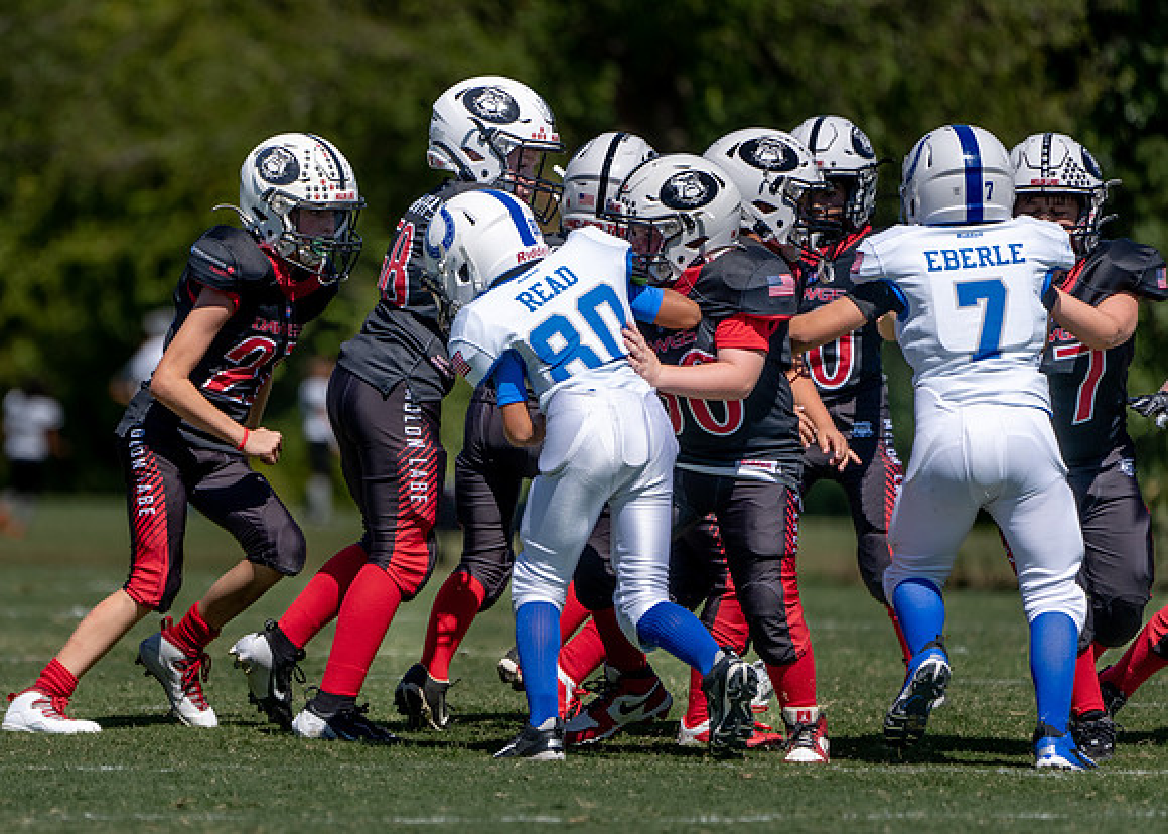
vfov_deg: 2.5
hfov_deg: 3.6
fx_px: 18818
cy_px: 436
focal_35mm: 567
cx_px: 325
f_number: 5.6
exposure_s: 1/1250
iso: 160
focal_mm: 400
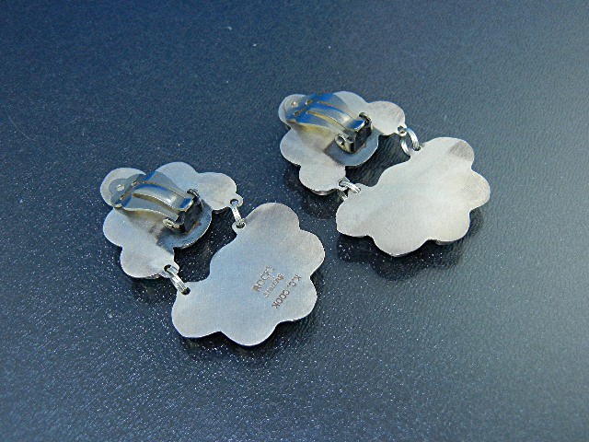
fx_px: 885
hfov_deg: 36.8
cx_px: 294
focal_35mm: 52
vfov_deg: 28.0
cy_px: 221
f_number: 3.9
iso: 200
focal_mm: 9.3
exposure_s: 1/30
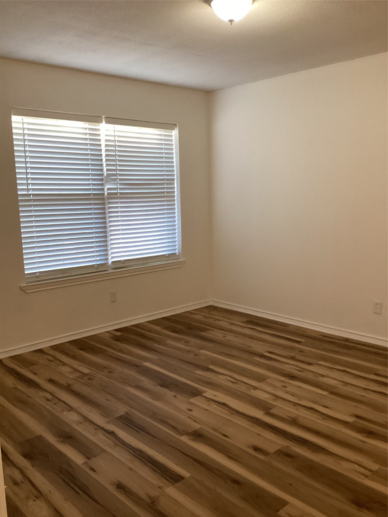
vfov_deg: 58.4
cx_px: 194
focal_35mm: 31
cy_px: 258
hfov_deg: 45.4
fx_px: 463
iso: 250
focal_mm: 3.3
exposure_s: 1/60
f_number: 2.4
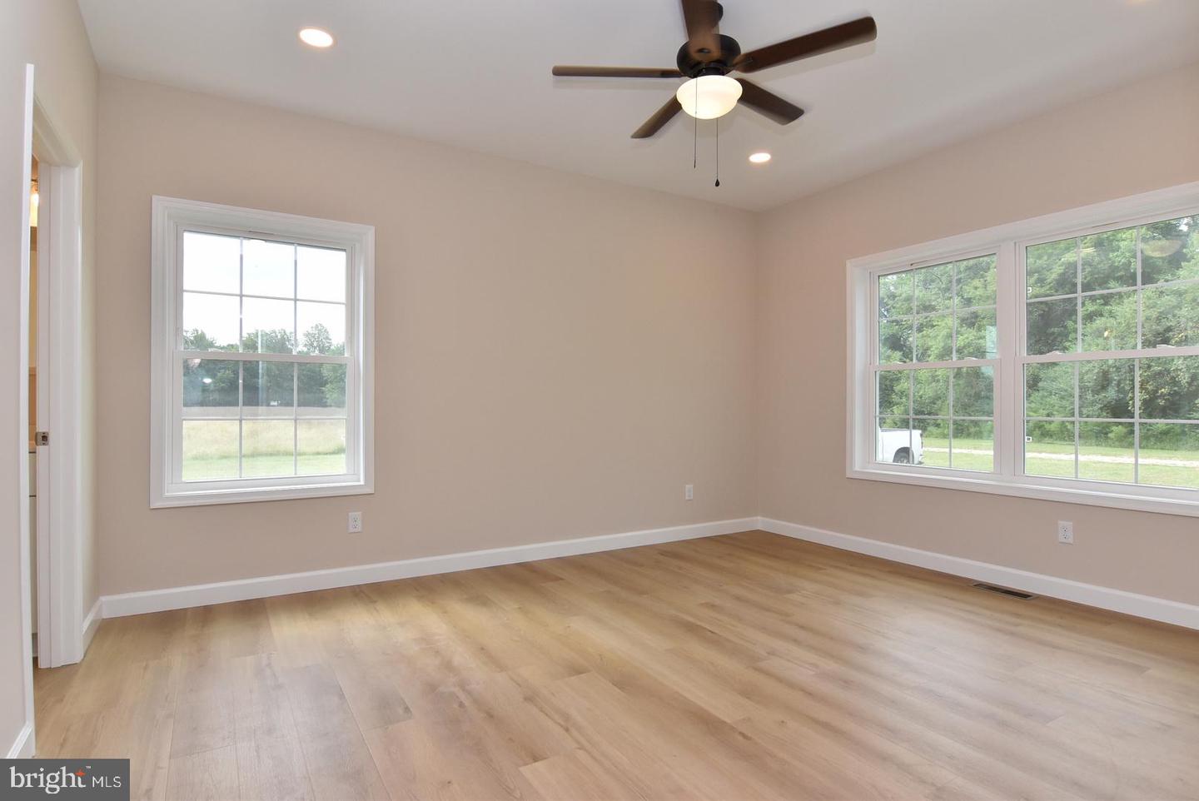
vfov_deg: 67.5
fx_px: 600
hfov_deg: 90.0
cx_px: 600
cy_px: 400
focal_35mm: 18
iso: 800
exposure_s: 1/125
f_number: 11
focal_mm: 12
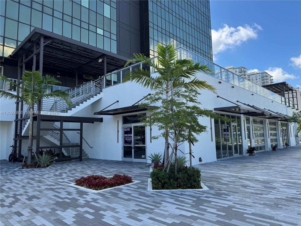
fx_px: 209
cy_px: 113
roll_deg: +1.7
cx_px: 150
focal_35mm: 24
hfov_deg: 71.6
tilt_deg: +6.1
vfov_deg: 56.8
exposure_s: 1/1721
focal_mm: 6.76
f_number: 1.78
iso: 80
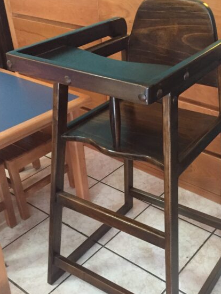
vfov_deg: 44.7
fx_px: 358
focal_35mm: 42
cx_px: 145
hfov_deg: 34.1
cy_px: 164
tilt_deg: -32.8
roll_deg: +1.1
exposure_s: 1/17
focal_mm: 4.15
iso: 250
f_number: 2.2
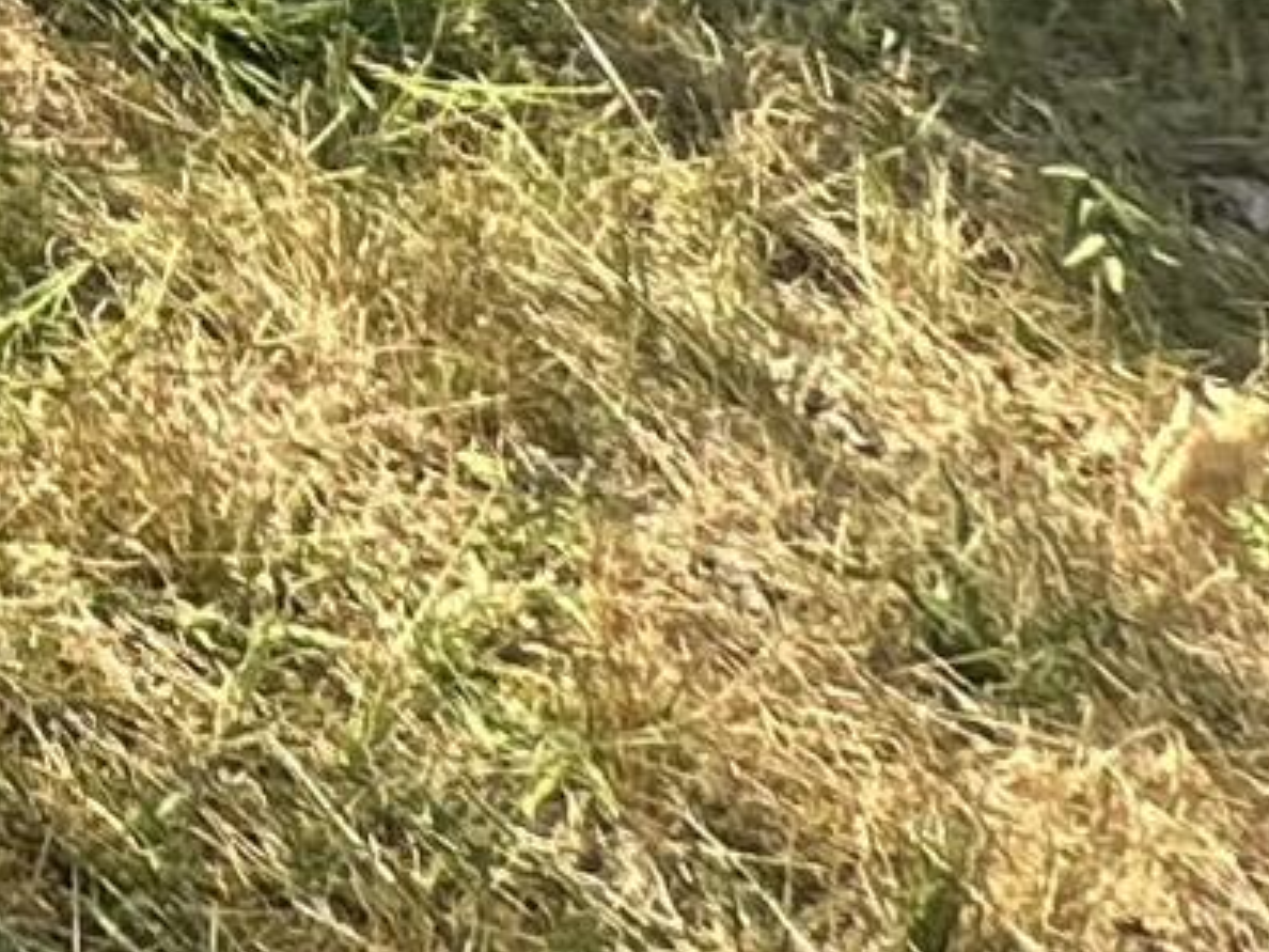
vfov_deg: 9.9
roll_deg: +0.4
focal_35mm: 106
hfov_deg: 10.2
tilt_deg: +0.2
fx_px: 3886
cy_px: -2055
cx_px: -2948
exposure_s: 1/219
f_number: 2.2
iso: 40
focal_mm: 2.22
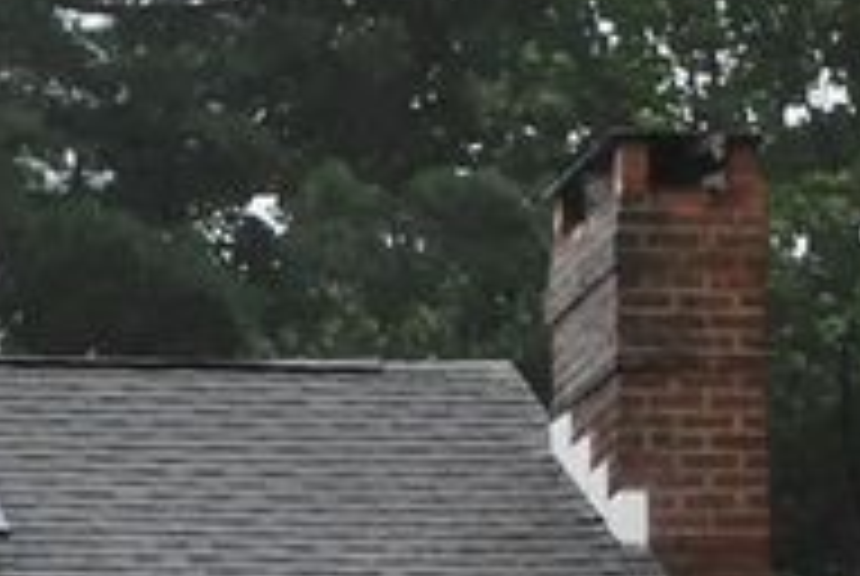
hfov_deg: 5.6
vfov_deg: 3.9
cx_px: -1103
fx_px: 8470
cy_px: 970
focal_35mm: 354
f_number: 5.6
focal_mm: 44
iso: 100
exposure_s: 1/125
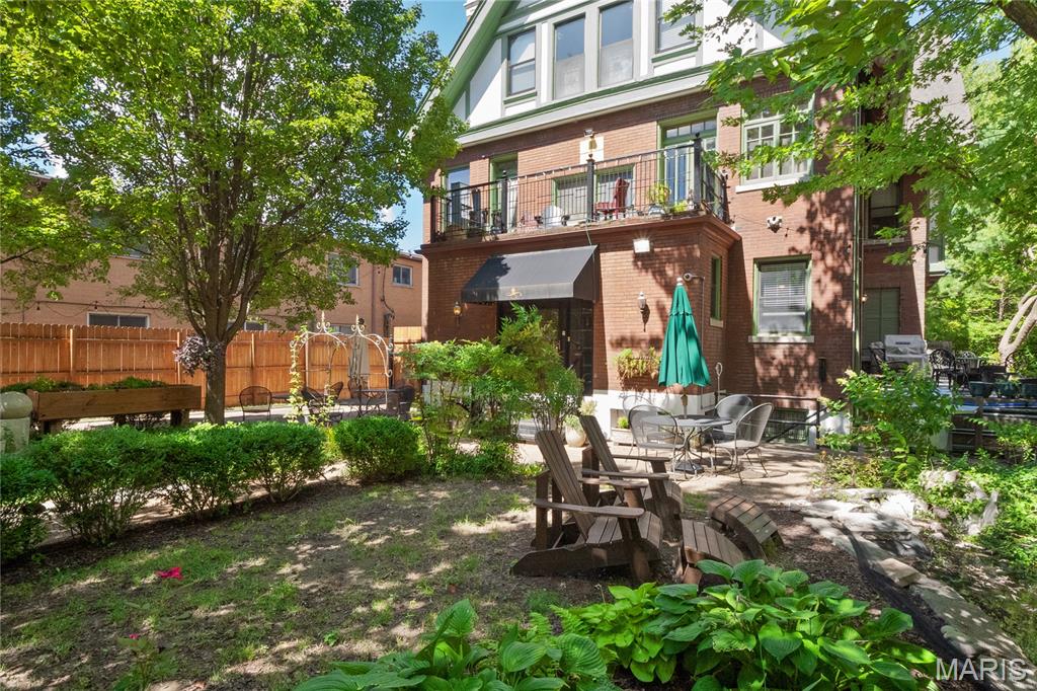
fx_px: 518
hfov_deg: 90.0
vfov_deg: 67.3
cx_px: 518
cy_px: 346
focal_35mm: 18
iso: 640
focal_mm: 9
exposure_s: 1/200
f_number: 10
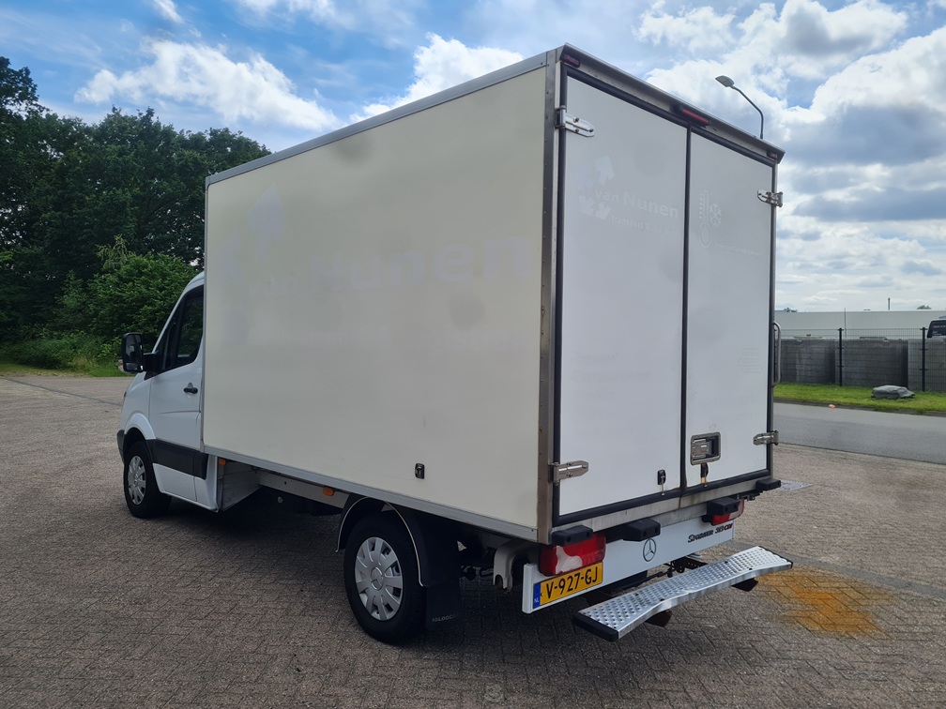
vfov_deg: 53.1
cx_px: 473
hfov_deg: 67.3
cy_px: 354
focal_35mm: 26
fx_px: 711
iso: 50
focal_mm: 5.4
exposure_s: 1/3624
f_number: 1.8
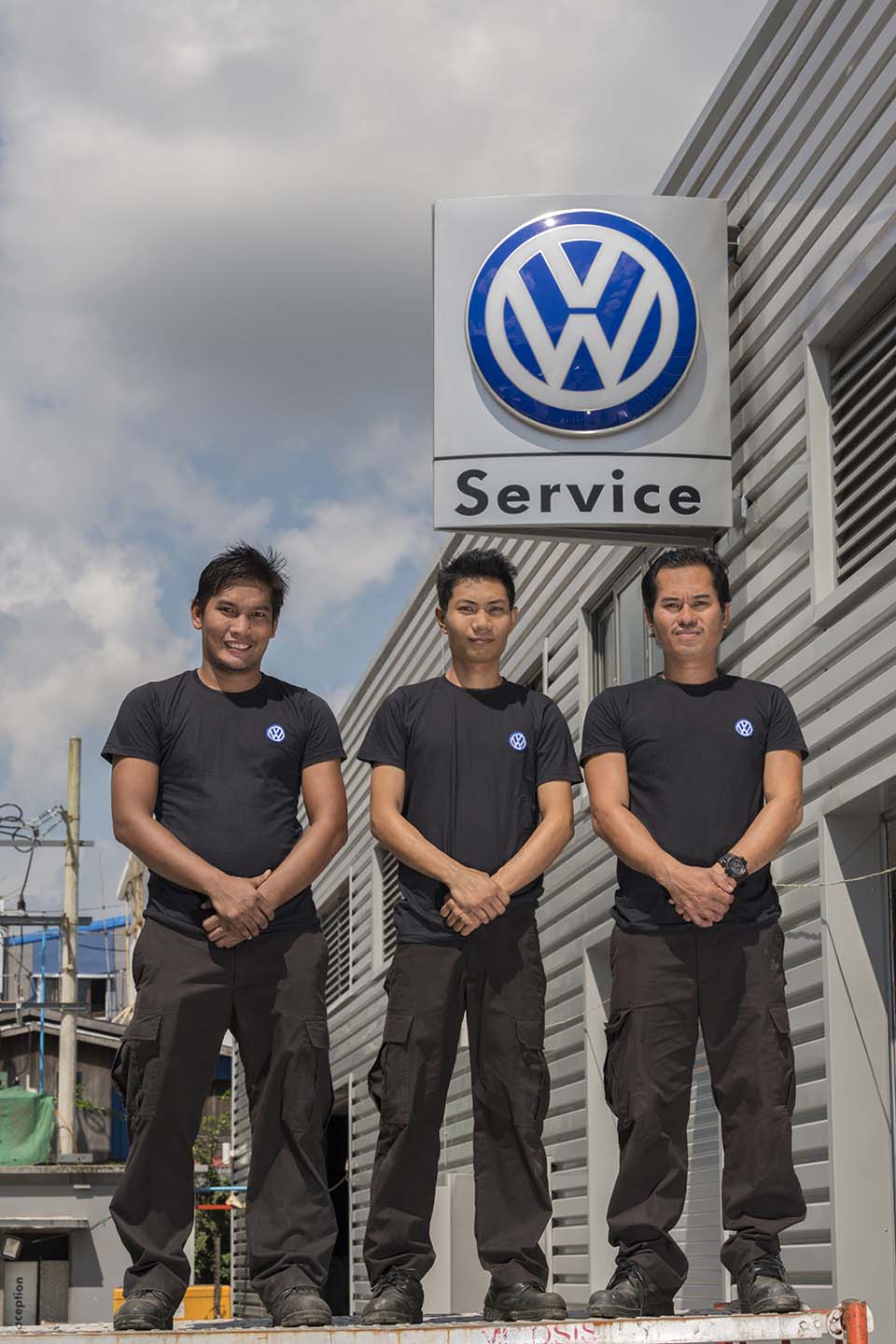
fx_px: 2613
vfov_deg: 28.8
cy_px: 672
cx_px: 448
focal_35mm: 70
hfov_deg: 19.5
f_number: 10
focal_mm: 70
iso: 80
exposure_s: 1/200
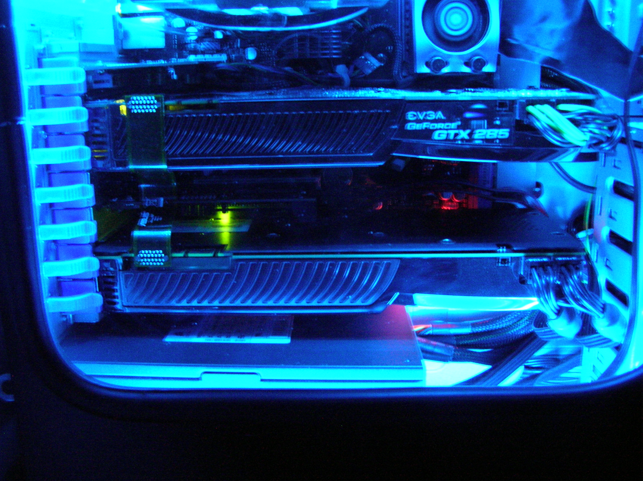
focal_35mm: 36
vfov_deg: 39.6
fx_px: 668
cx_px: 322
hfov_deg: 51.4
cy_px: 240
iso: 300
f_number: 2.7
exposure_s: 1/1.8
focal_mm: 6
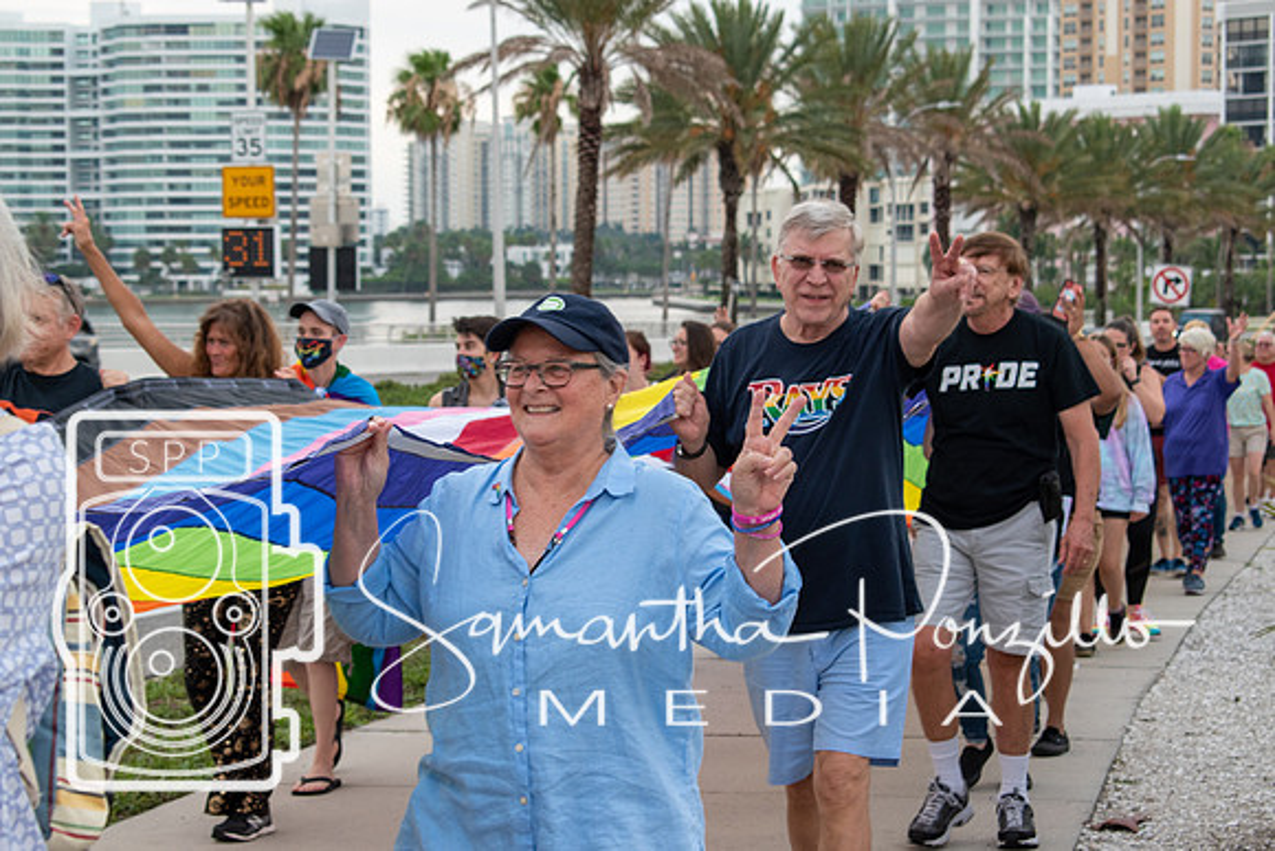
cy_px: 426
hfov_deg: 24.6
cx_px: 638
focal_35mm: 82
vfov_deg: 16.6
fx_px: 2922
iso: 400
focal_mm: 55
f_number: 7.1
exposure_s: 1/200
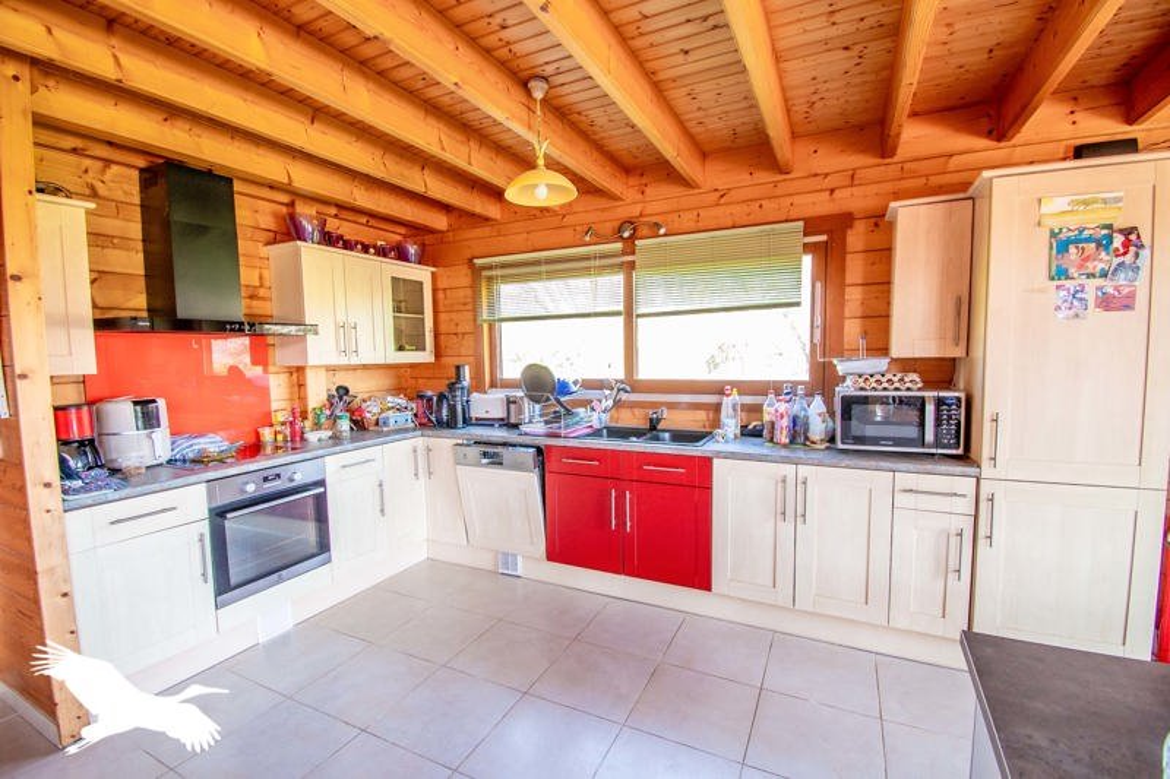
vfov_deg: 77.3
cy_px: 390
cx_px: 585
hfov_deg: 100.4
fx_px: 487
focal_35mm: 15
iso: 800
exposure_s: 1/40
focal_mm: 10
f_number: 6.3
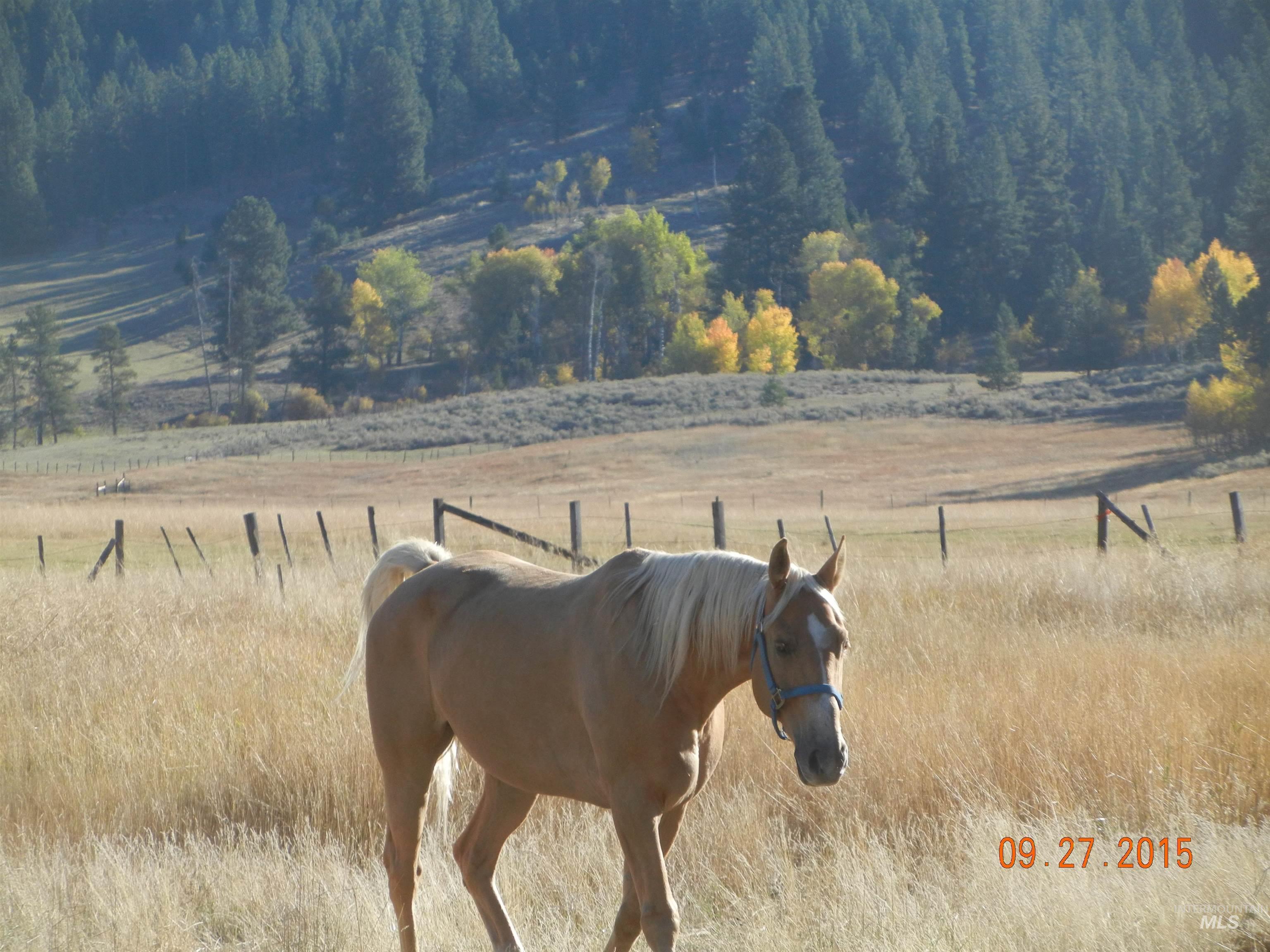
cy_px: 476
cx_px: 635
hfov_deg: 9.9
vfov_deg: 7.4
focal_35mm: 200
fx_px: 7338
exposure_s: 1/510
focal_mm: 36
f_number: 4.7
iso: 160
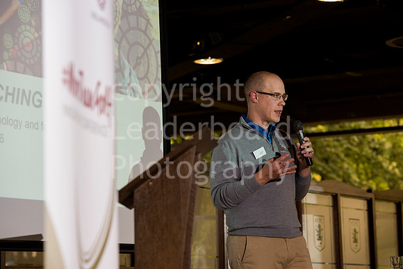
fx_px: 1623
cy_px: 134
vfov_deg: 9.5
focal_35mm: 145
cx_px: 202
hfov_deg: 14.2
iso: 1250
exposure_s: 1/200
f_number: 5.6
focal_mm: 145
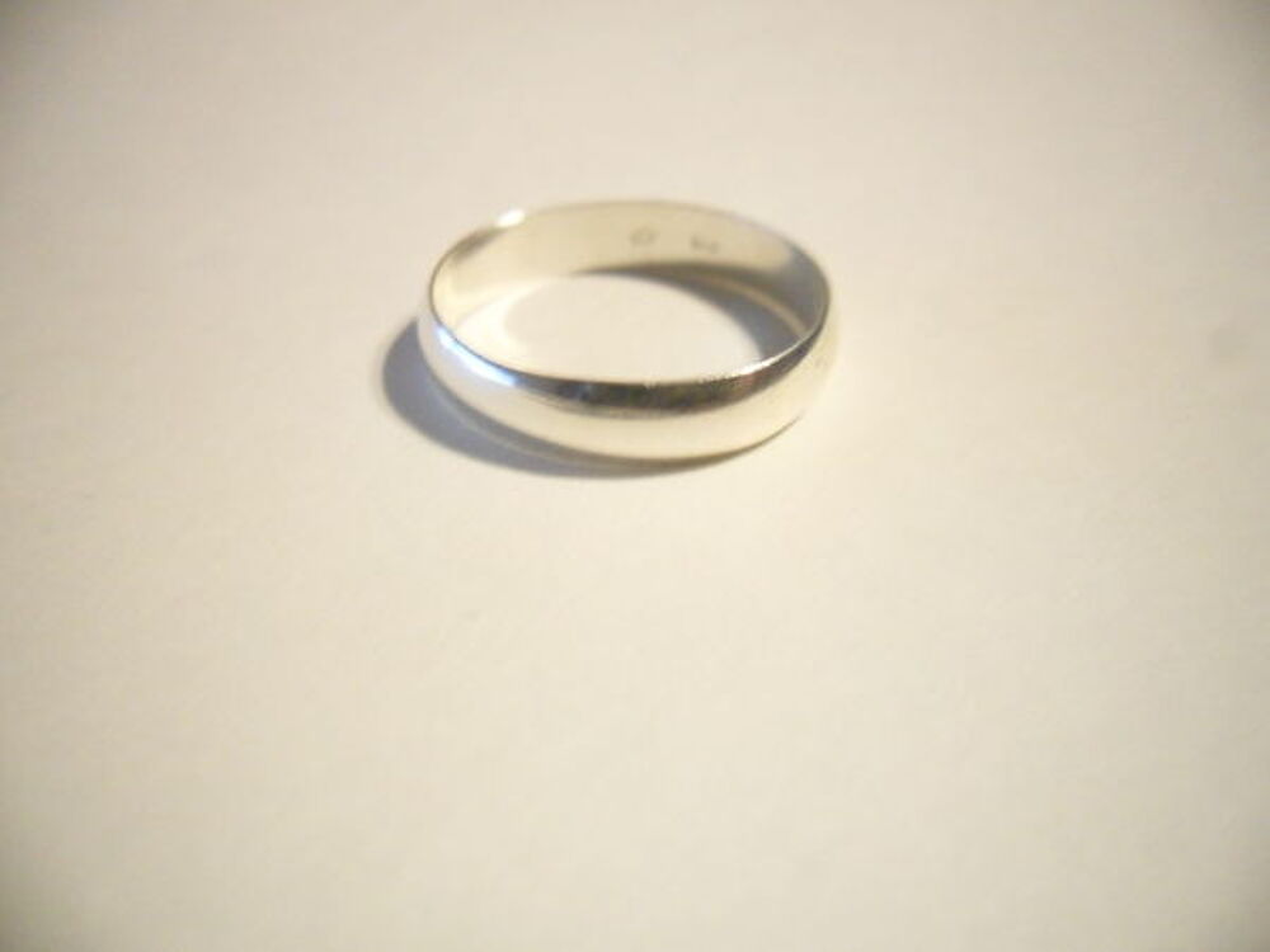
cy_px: 476
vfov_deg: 51.4
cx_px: 635
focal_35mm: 27
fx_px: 991
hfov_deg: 65.3
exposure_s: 1/10
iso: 800
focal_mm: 4.9
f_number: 3.5
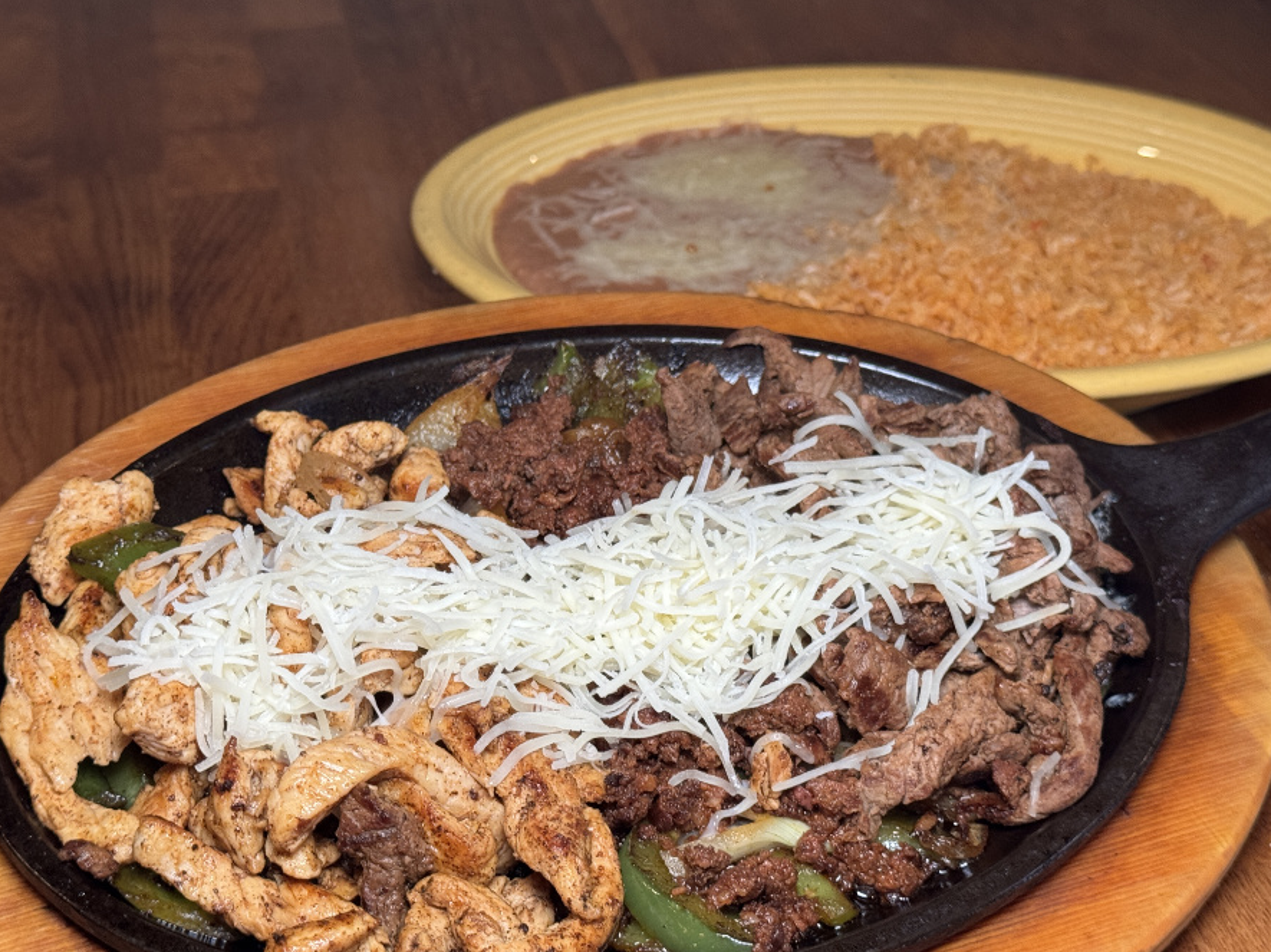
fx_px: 2055
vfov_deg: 26.1
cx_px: 623
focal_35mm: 56
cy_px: 543
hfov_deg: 34.4
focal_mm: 6.8
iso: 250
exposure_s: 1/60
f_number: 1.8
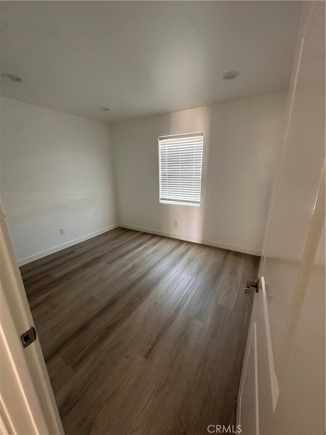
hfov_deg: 85.7
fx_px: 176
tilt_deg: -15.3
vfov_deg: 102.1
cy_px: 218
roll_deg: -0.3
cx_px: 163
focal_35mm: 14
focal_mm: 2.22
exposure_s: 1/60
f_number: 2.2
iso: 400
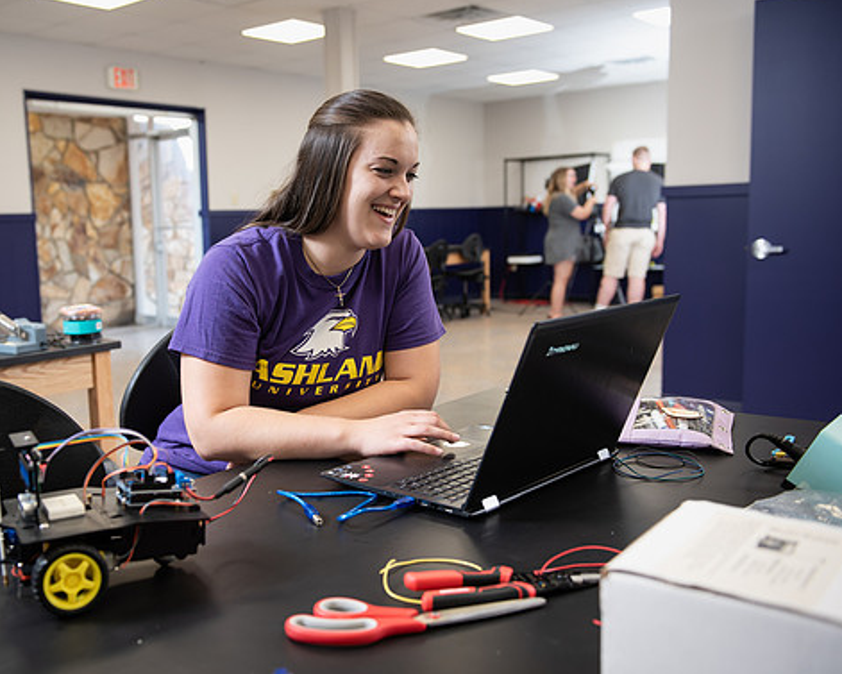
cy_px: 335
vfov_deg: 40.1
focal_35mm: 37
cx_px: 329
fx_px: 922
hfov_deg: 48.7
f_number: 3.5
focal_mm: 32
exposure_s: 1/200
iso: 640
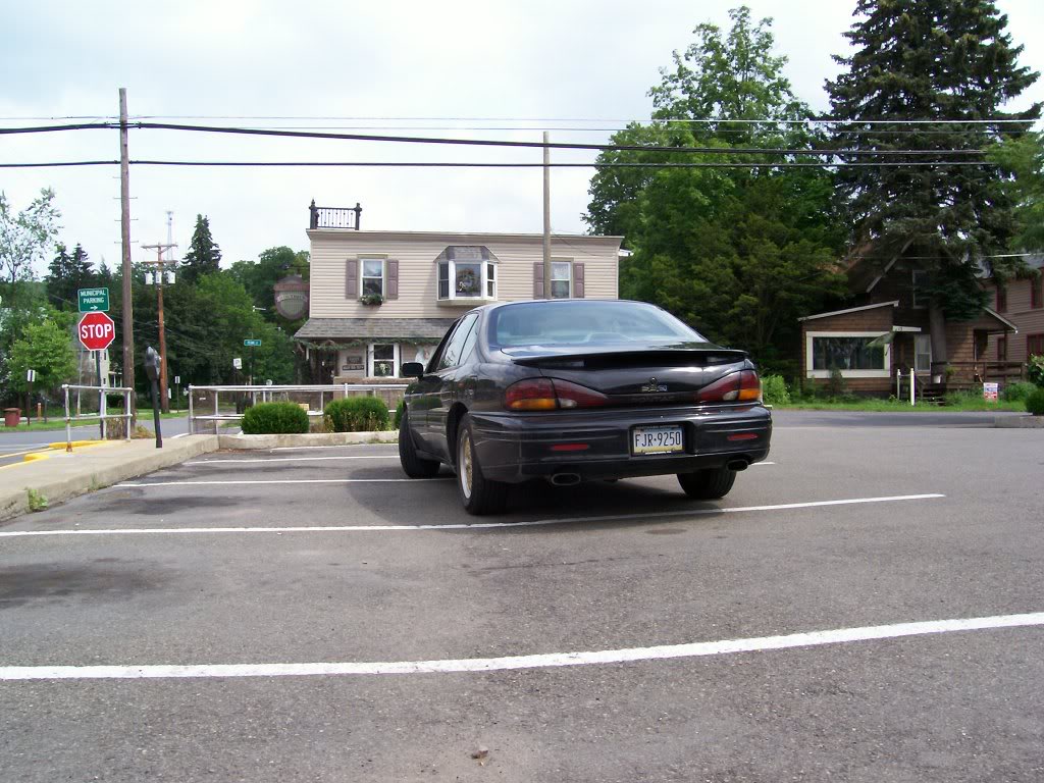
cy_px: 392
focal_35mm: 34
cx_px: 522
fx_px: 1025
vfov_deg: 41.8
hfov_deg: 54.0
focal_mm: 5.6
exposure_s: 1/269
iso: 80
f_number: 5.1
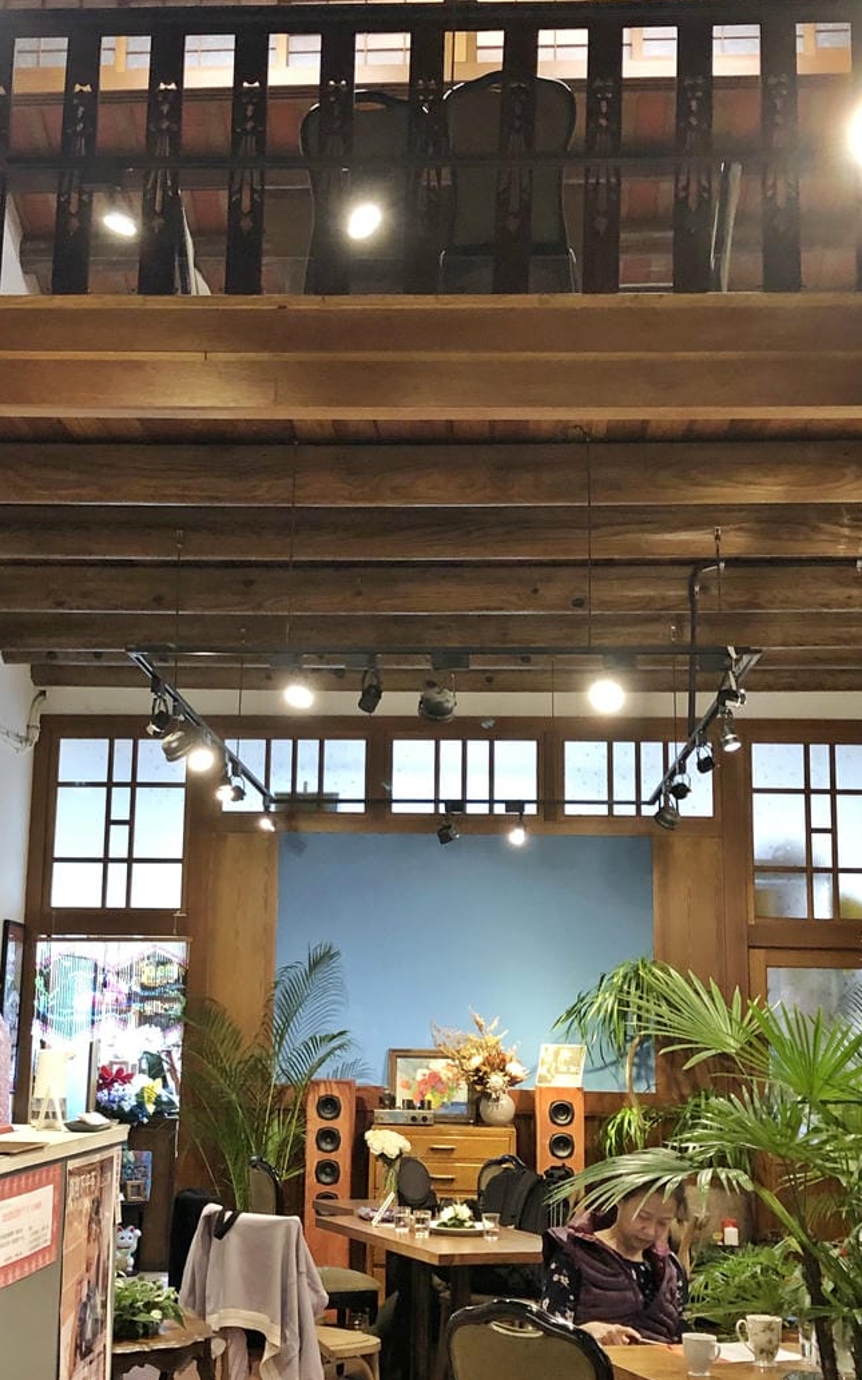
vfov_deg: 43.5
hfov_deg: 27.9
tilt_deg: +9.1
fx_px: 1729
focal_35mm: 46
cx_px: 341
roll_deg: -1.8
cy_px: 735
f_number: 1.8
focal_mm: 3.99
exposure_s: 1/11
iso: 100
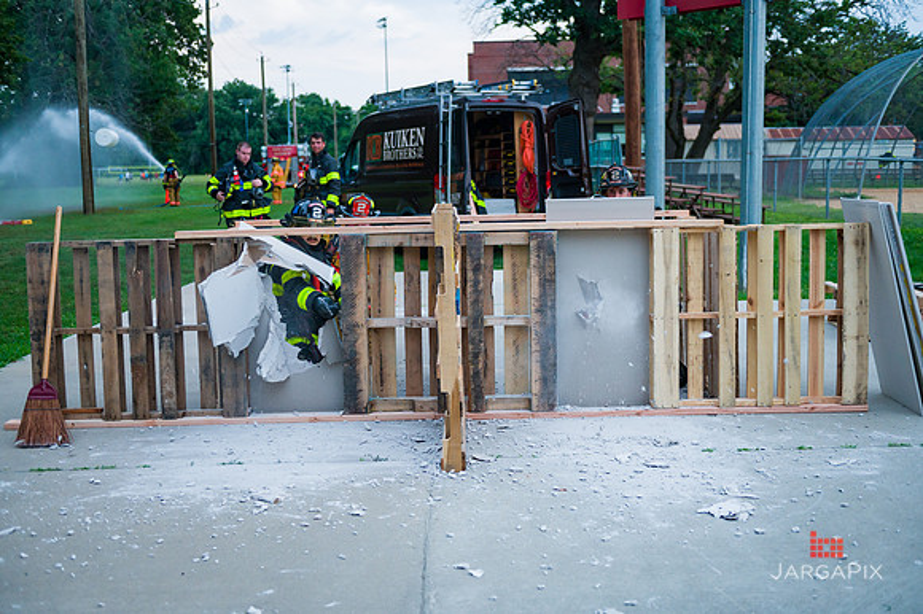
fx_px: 1025
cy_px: 307
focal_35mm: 40
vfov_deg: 33.4
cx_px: 462
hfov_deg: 48.5
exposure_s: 1/200
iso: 1600
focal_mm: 40
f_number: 3.2
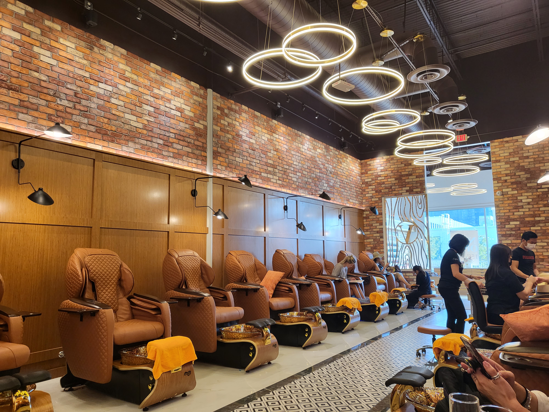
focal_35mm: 26
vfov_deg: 53.1
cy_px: 206
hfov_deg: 67.3
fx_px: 412
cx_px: 274
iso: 125
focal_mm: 4.25
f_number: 1.8
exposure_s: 1/120
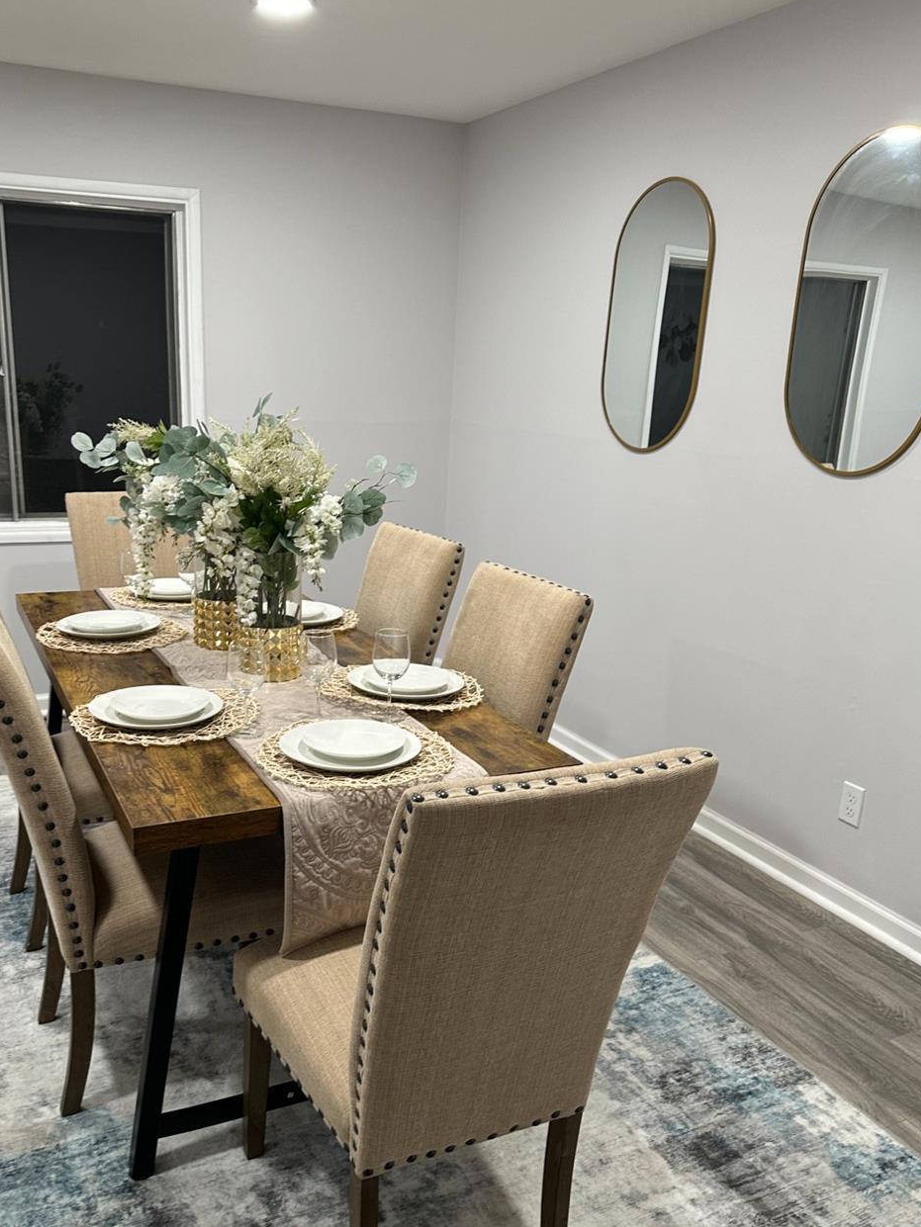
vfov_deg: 61.5
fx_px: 1029
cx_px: 396
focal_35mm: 29
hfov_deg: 48.1
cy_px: 680
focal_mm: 6.86
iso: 160
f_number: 1.78
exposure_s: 1/60
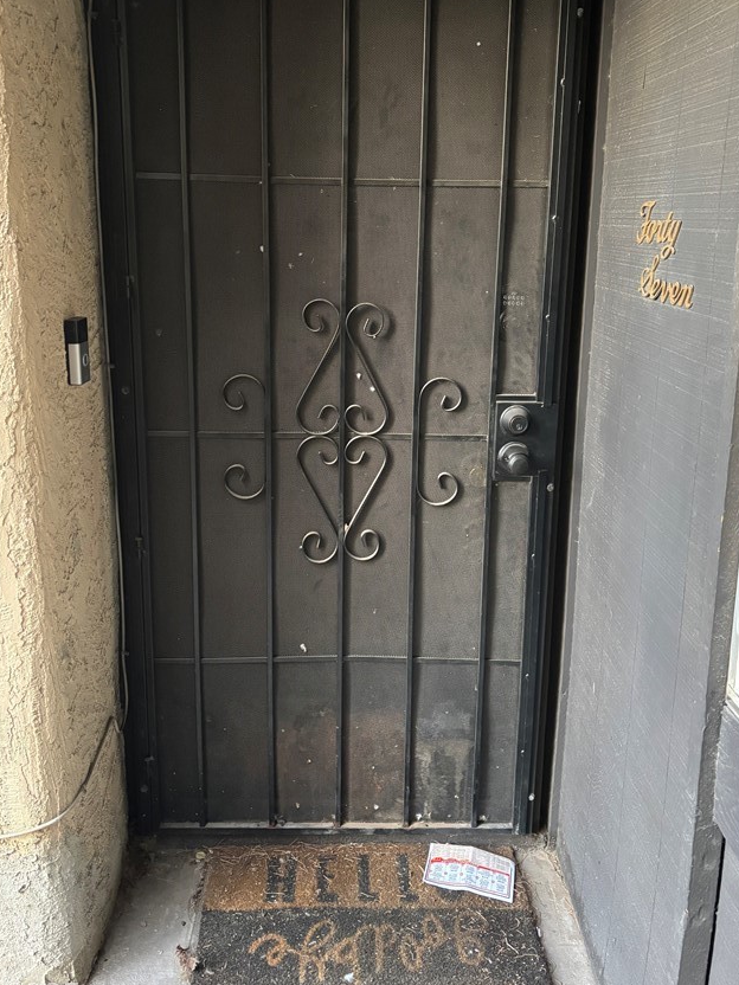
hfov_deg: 44.2
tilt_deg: -12.9
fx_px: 911
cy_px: 424
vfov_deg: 56.6
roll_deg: -0.9
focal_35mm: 32
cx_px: 375
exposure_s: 1/30
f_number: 1.6
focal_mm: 5.96
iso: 500
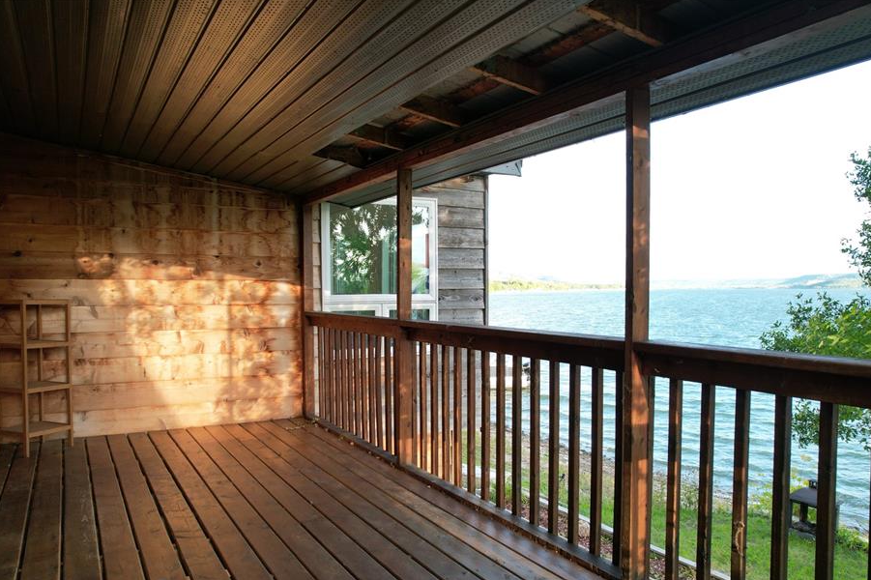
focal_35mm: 25
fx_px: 605
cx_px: 398
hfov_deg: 71.4
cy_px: 324
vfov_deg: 51.1
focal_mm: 8.38
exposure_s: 1/120
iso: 100
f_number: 2.8
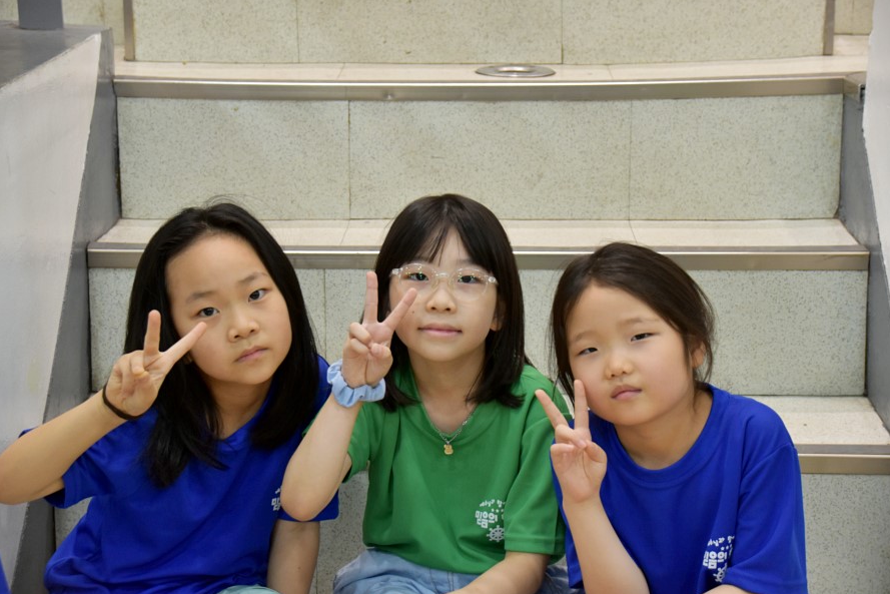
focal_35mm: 84
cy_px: 296
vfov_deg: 16.4
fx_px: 2065
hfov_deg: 24.3
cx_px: 449
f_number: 5
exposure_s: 1/60
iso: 1100
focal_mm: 55
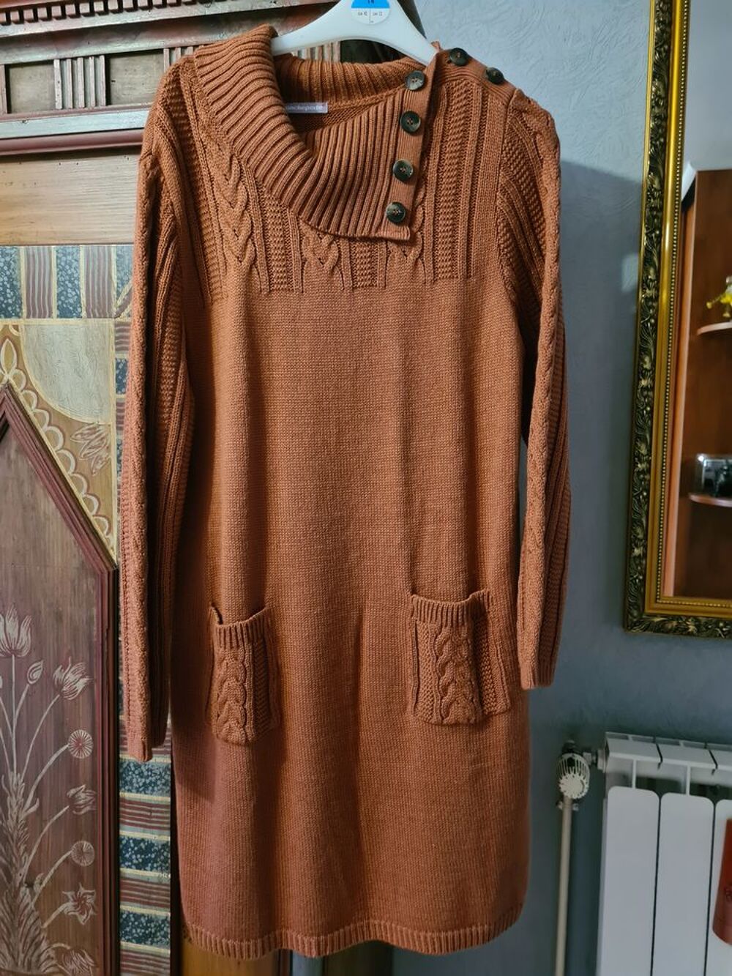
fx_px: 733
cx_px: 366
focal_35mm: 26
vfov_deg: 67.3
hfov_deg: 53.1
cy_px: 488
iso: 1000
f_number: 1.8
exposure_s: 1/25
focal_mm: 5.4
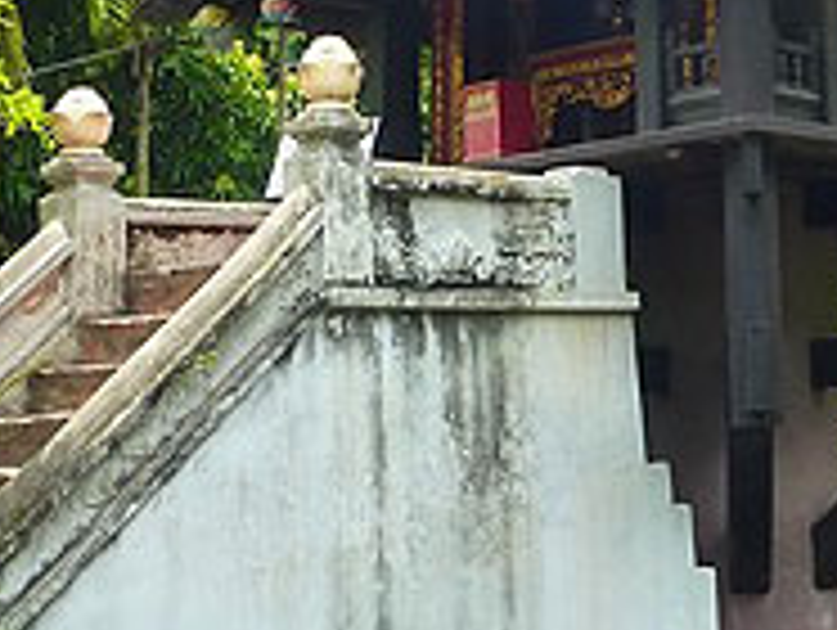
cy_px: 166
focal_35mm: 92
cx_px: 616
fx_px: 2227
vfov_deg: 16.0
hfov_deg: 21.1
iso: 125
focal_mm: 4.4
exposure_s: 1/200
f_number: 4
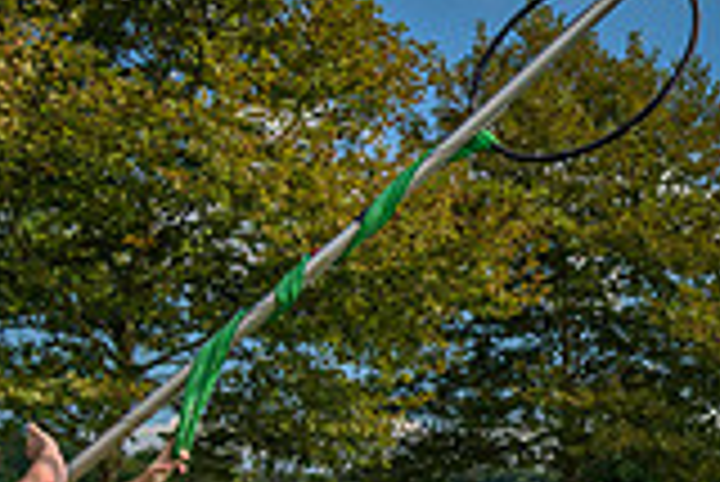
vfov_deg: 15.7
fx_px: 1742
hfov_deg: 20.3
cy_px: 241
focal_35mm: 87
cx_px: 1062
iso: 64
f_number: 4
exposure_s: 1/500
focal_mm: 24
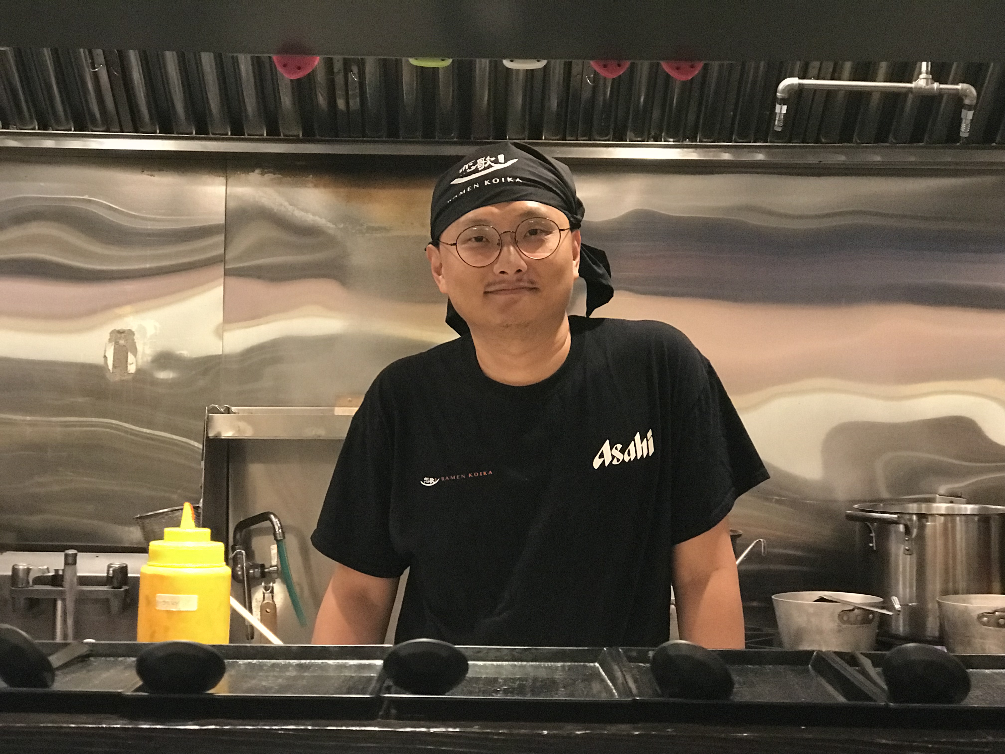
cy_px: 377
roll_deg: -0.8
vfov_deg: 25.7
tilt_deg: +1.1
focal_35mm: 57
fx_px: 1655
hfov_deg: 33.8
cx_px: 502
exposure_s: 1/60
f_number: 2.8
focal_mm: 6.6
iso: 1000
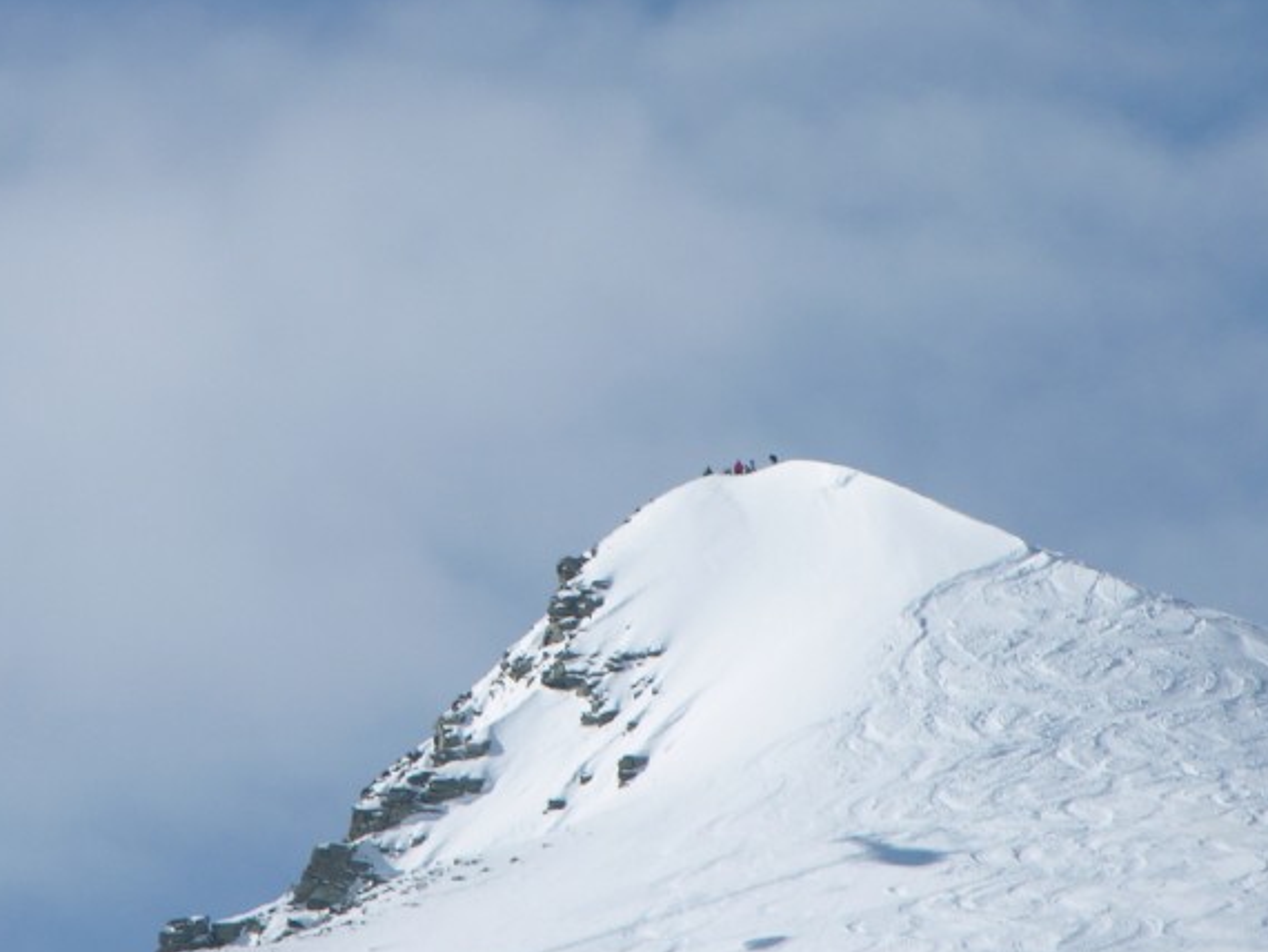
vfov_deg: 3.0
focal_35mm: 503
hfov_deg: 3.9
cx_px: 543
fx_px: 18433
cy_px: 262
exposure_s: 1/377
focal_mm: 71.2
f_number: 7.4
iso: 50
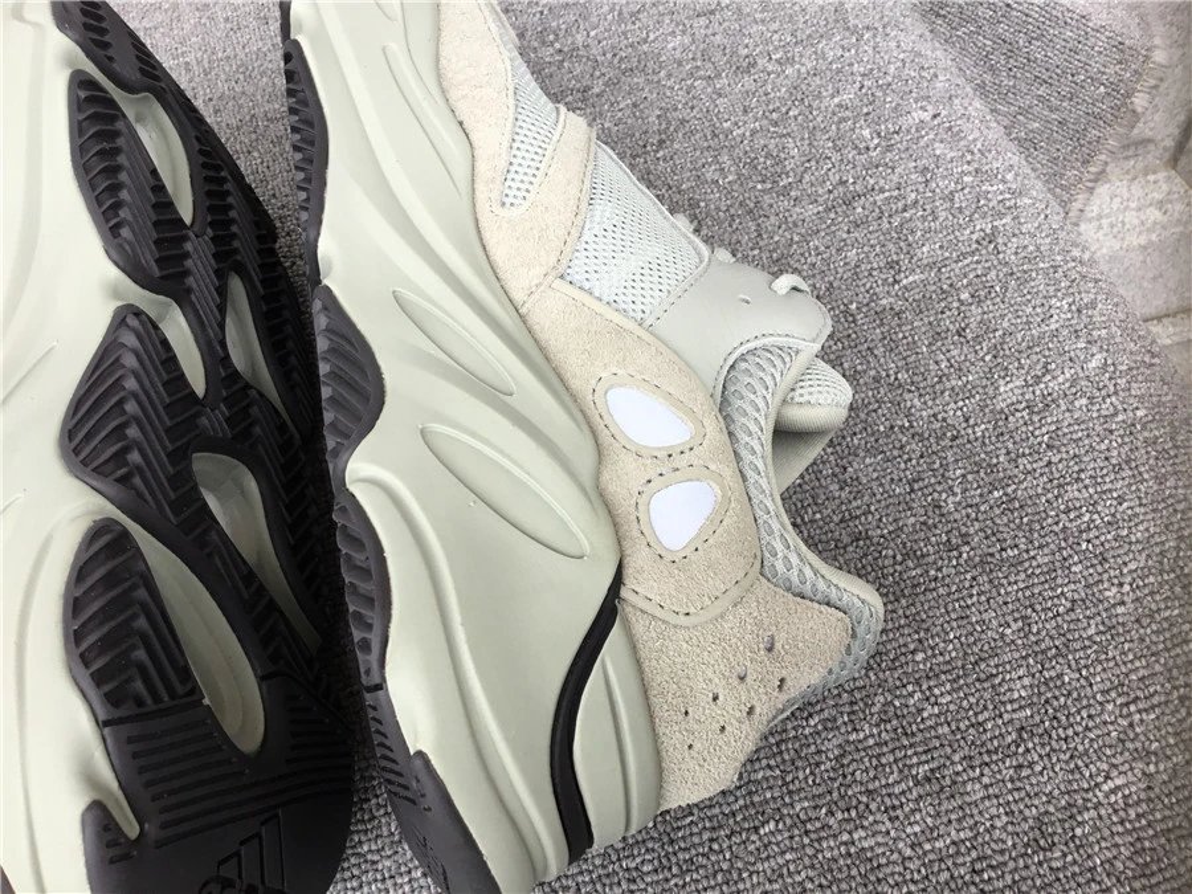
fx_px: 1067
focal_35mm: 31
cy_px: 447
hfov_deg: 58.4
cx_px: 596
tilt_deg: -56.9
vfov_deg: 45.4
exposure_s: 1/145
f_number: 2.4
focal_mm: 3.3
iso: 25
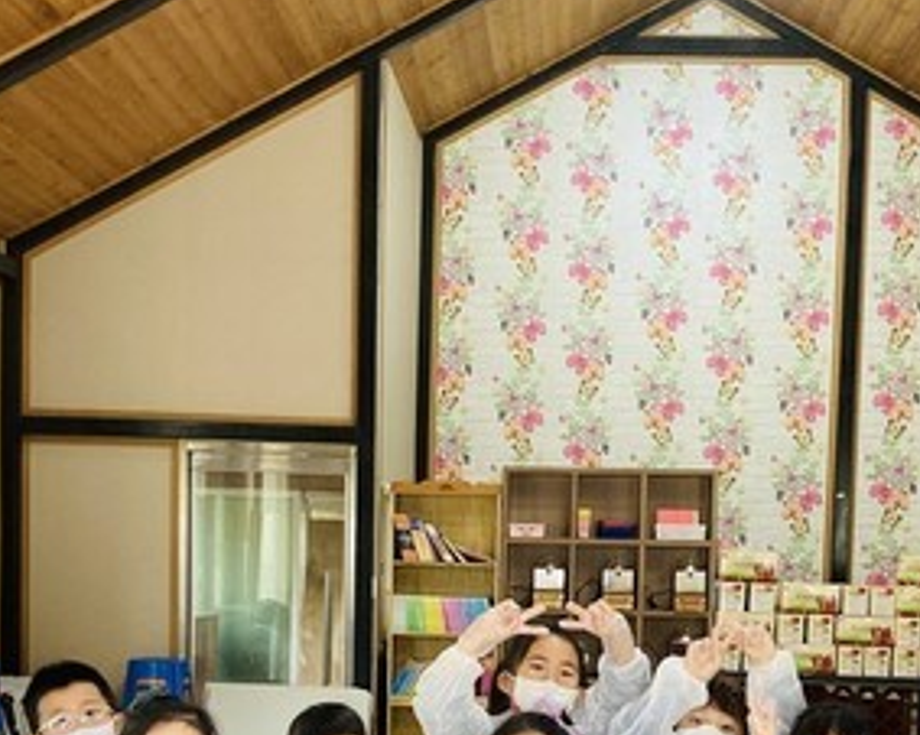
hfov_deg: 32.5
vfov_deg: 25.3
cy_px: 680
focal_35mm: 58
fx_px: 1578
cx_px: 523
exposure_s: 1/60
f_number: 1.8
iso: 160
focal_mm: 3.99
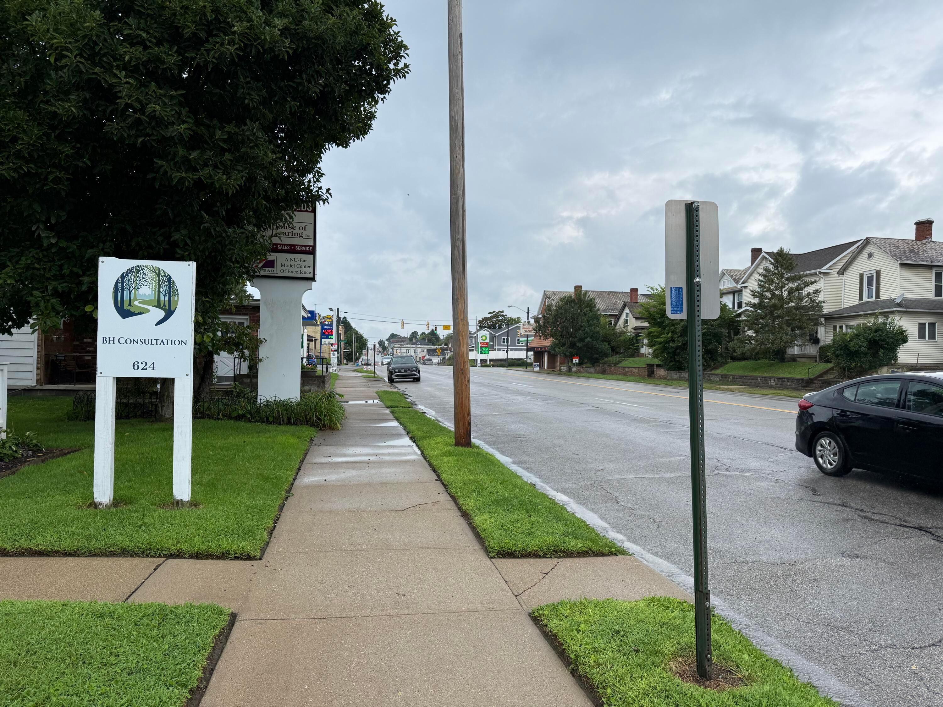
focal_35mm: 24
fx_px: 654
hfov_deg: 71.6
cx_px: 472
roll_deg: -1.6
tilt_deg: +1.3
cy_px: 354
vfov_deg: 56.8
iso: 80
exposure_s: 1/3759
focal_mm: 6.76
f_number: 1.78
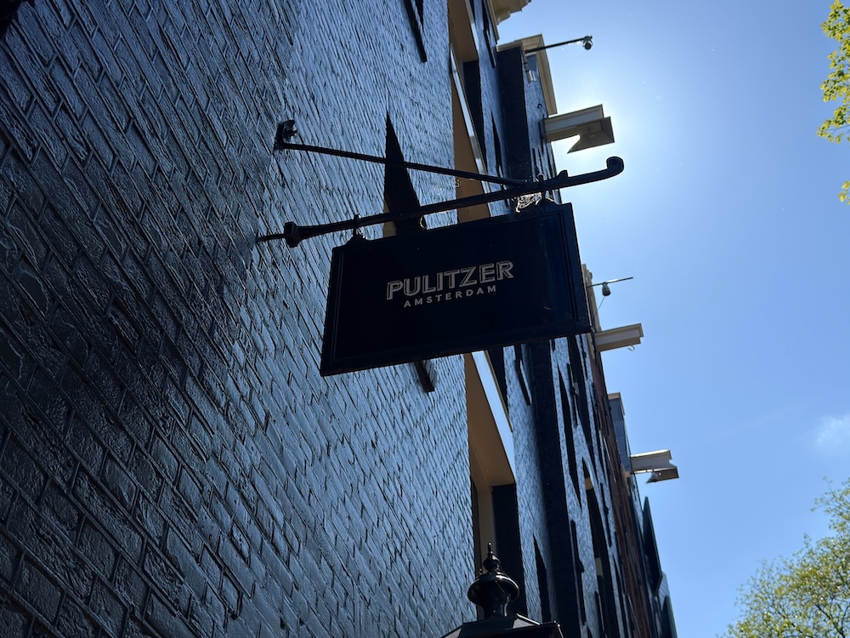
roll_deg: +0.5
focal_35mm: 41
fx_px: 1007
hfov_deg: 45.8
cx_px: 425
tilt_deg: +44.9
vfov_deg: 35.1
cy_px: 319
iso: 64
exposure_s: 1/6494
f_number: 1.78
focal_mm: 6.76
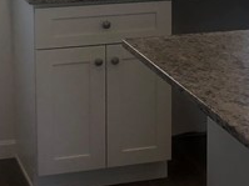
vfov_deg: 10.2
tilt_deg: -7.4
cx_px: 299
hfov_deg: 13.3
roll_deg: -0.3
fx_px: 1035
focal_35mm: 144
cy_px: -6
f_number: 1.8
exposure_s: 1/120
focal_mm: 3.99
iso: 32
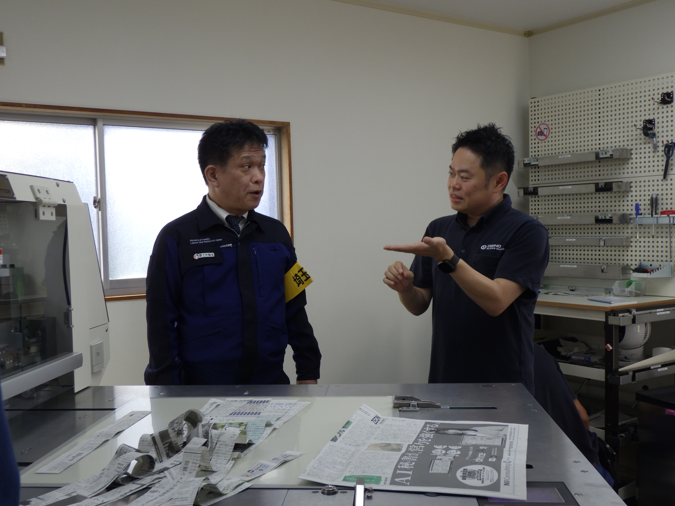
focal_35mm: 38
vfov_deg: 37.7
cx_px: 312
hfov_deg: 48.9
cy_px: 270
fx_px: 741
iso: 125
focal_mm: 6.1
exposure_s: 1/60
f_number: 3.8
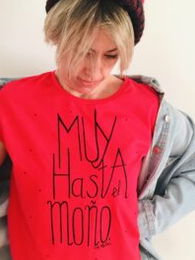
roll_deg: -5.2
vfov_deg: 42.9
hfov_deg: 32.8
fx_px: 330
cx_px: 79
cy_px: 130
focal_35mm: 44
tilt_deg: -9.8
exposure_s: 1/33
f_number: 2.2
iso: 80
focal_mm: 4.15
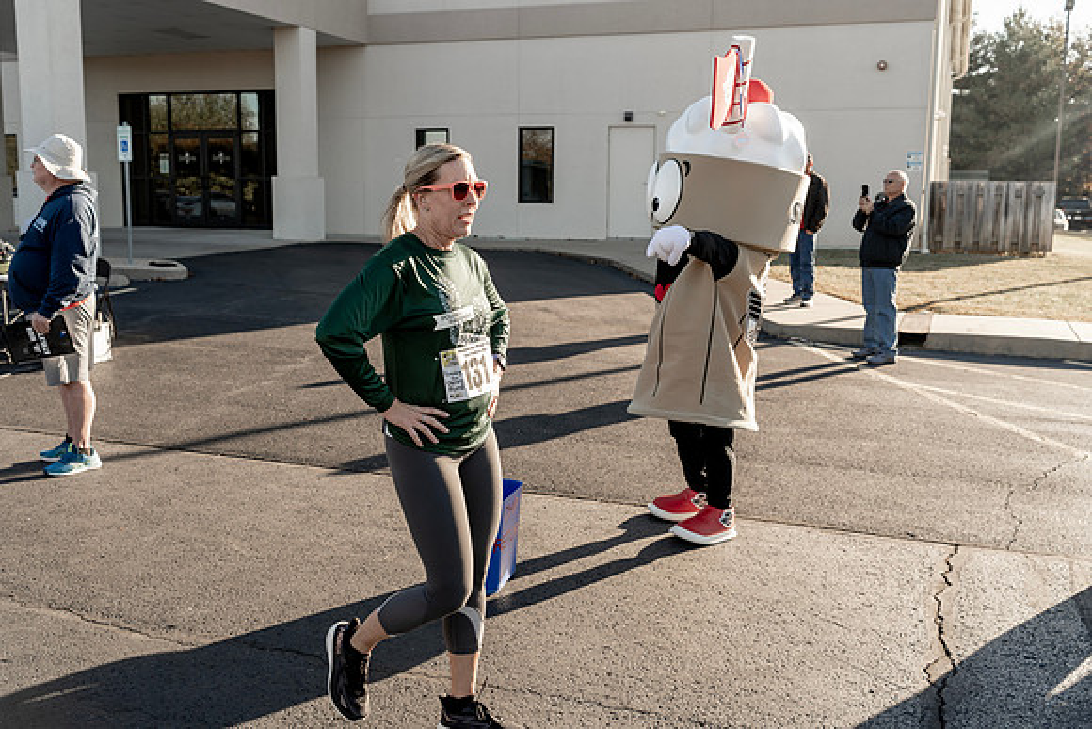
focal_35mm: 35
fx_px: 1062
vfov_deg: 37.9
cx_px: 546
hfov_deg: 54.4
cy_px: 364
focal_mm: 35
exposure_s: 1/500
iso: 320
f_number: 5
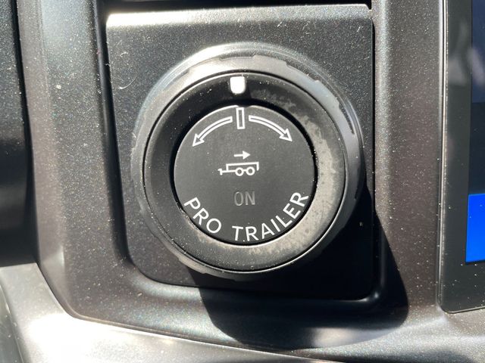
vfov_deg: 53.1
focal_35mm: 26
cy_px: 182
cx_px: 242
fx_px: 364
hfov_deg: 67.3
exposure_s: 1/121
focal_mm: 4.2
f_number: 1.6
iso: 125
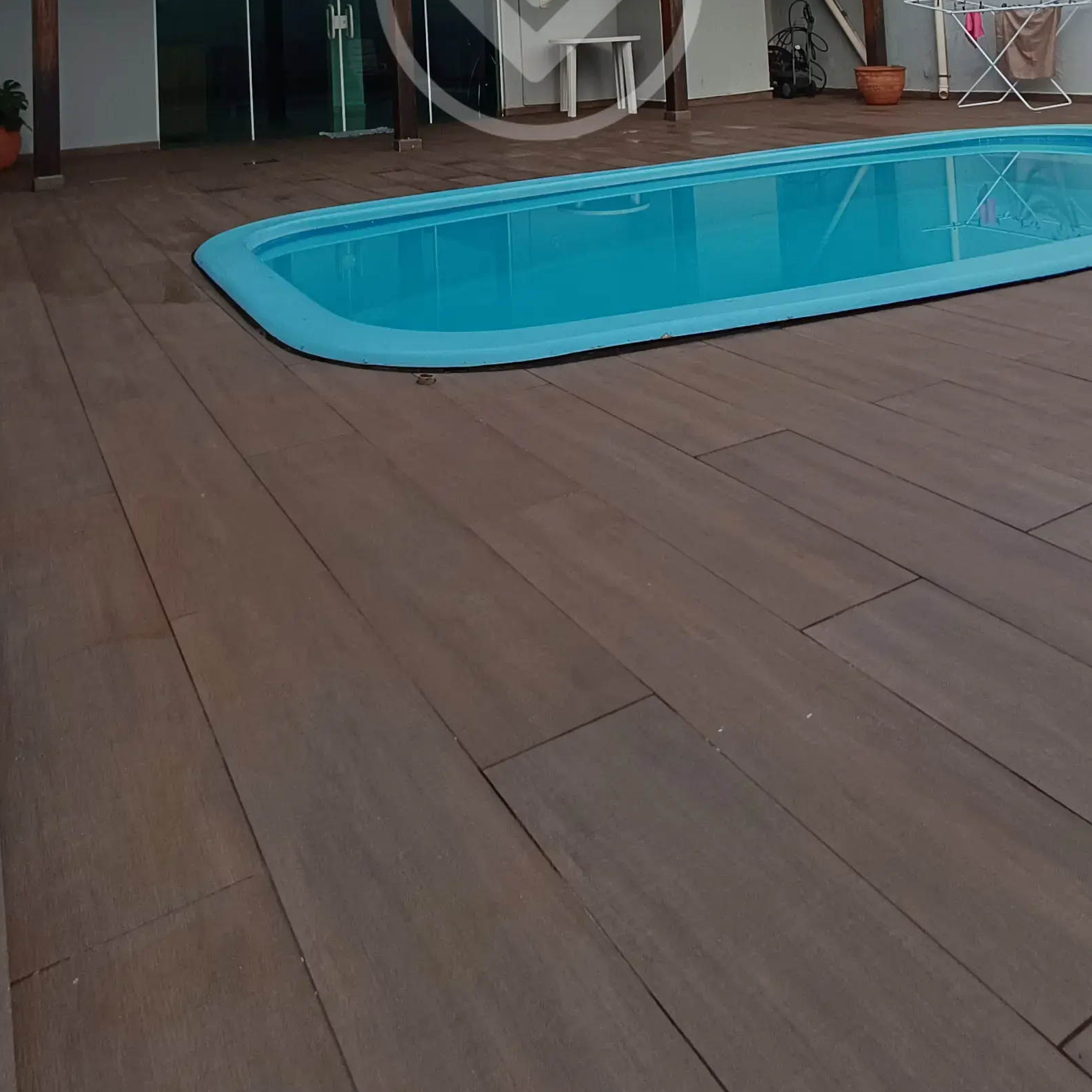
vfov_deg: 45.8
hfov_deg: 55.6
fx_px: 1035
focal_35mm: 29
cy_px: -23
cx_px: 539
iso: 50
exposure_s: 1/147
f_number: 2.2
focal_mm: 1.66
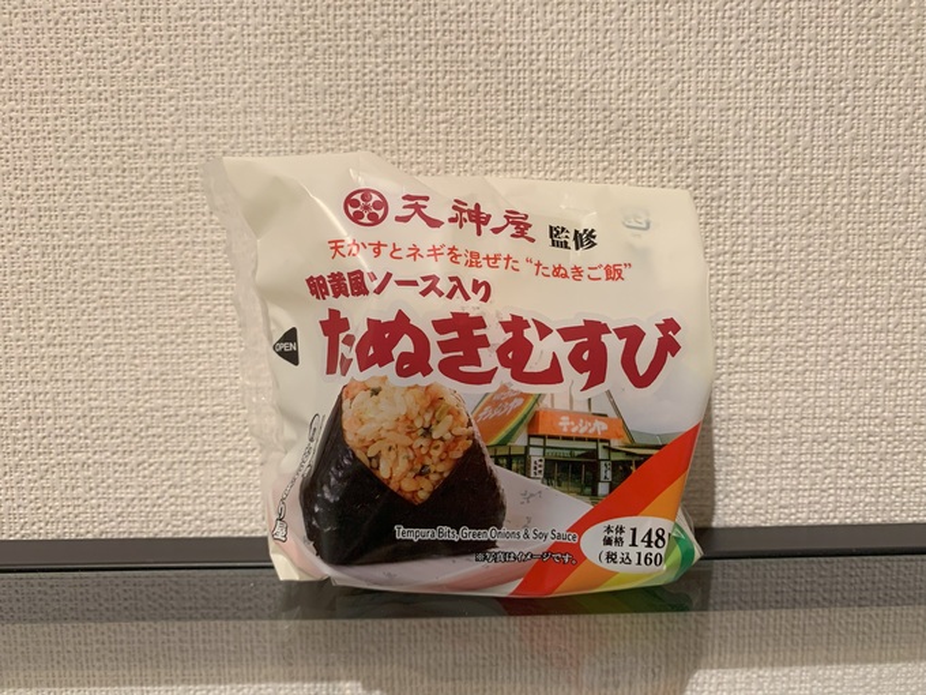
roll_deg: +0.2
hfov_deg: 67.3
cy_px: 348
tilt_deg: -6.4
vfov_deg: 53.1
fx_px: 696
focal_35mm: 26
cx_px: 463
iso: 125
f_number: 1.8
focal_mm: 4.25
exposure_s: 1/50
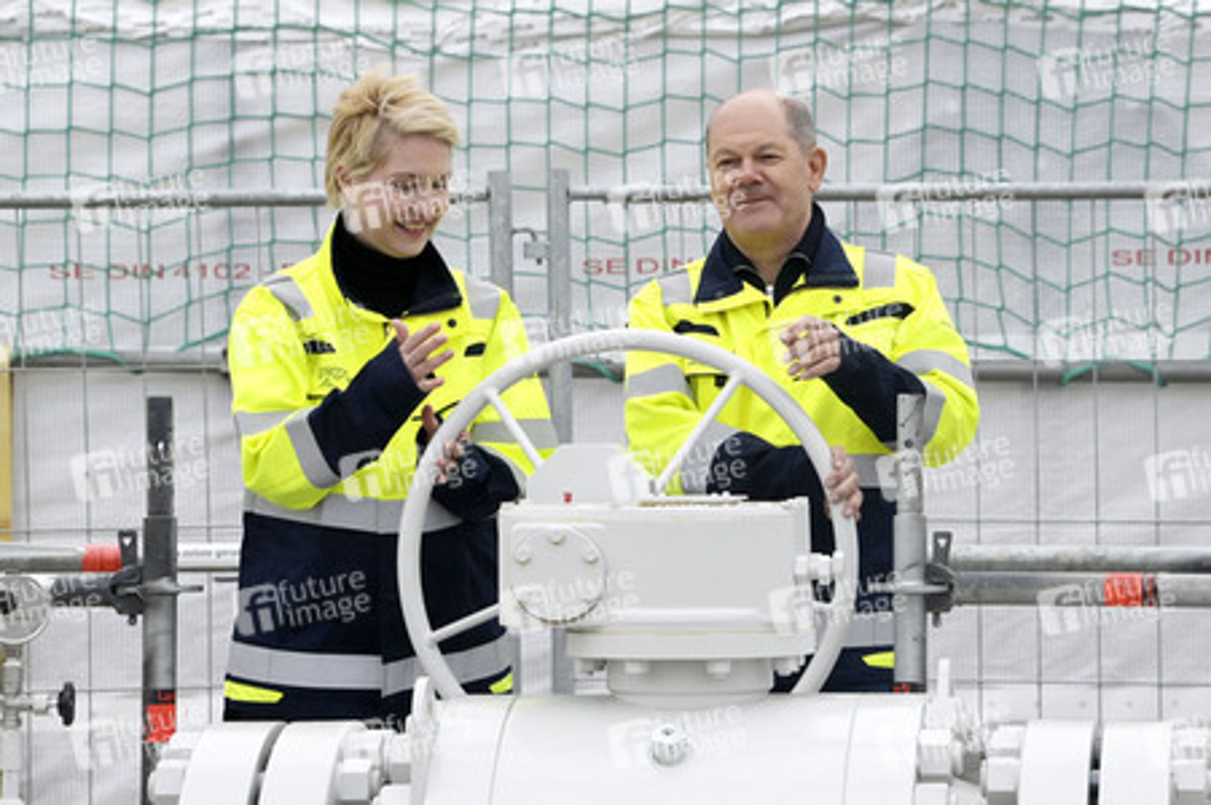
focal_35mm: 170
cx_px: 606
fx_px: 5714
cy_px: 402
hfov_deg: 12.1
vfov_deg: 8.1
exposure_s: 1/400
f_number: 8
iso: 4000
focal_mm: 170
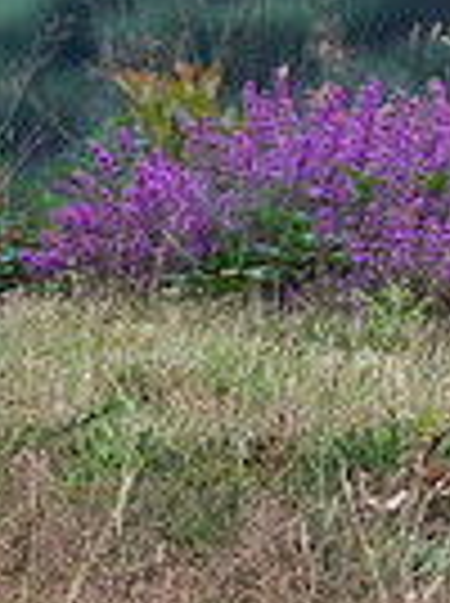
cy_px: -164
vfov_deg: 1.1
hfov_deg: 0.8
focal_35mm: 1816
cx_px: 1300
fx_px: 31578
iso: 1250
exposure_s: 1/1250
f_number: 6.3
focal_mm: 290
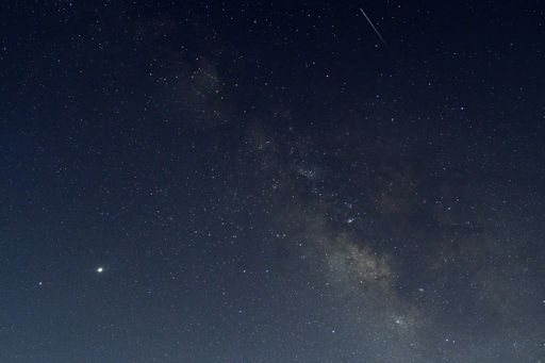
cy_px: 182
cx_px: 272
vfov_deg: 36.8
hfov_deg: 53.1
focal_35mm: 36
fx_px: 545
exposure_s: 10
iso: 800
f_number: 2.8
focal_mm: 24
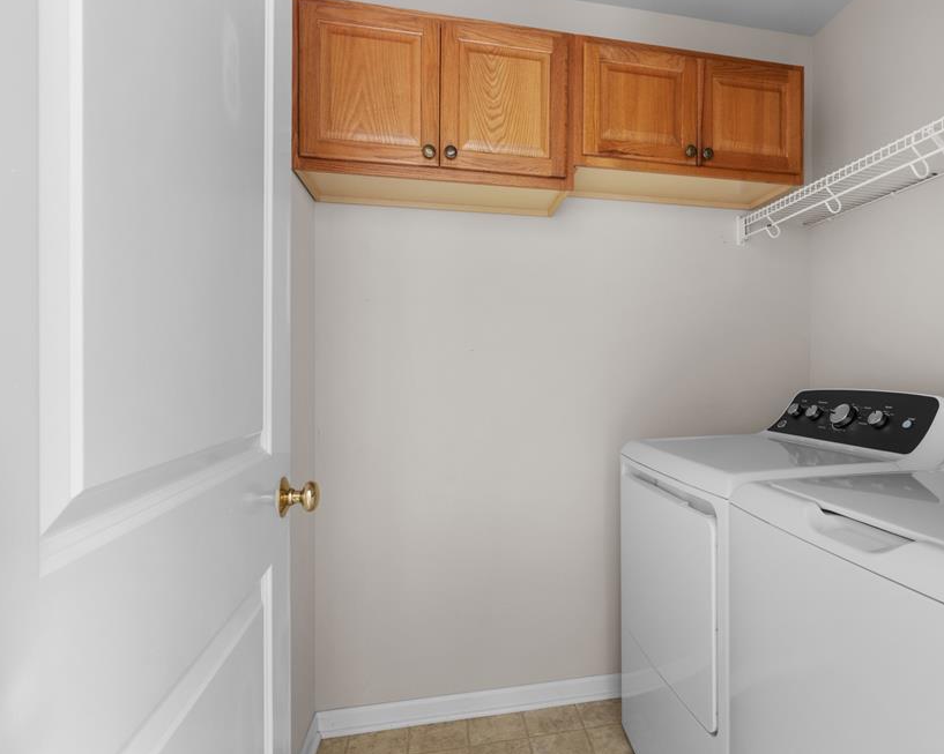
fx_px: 559
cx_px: 566
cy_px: 385
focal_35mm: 20
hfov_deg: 79.5
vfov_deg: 68.1
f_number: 8
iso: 400
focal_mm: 17
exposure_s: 2.5
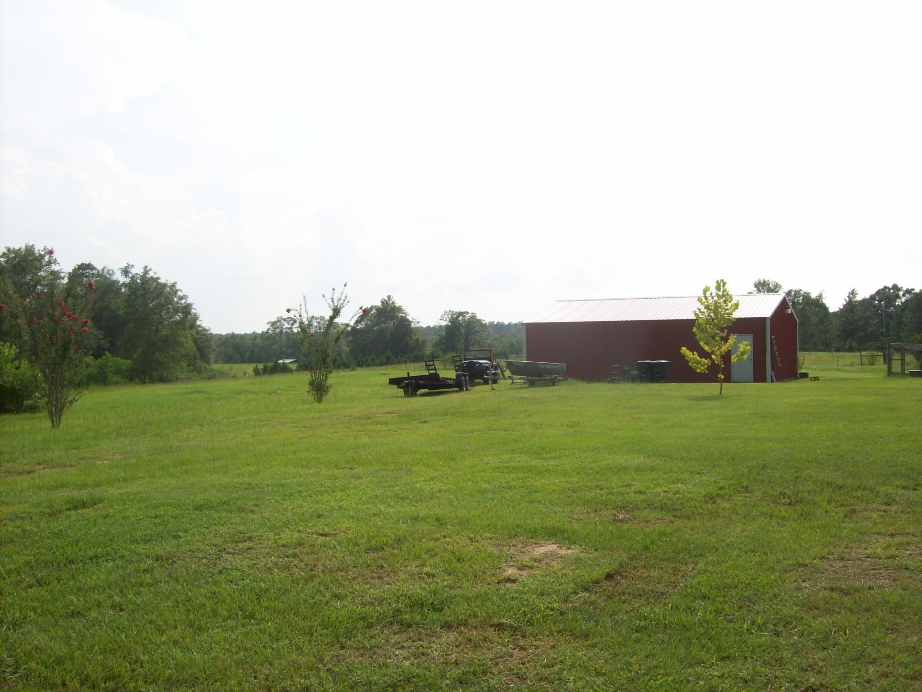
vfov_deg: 39.7
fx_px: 959
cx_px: 461
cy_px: 346
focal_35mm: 36
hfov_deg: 51.4
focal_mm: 6
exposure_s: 1/451
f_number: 4.8
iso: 80
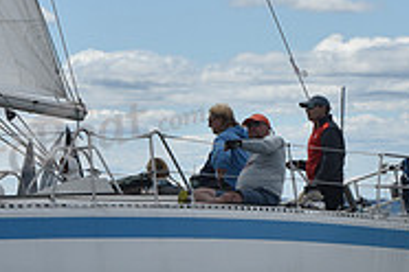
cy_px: 229
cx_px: 321
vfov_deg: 4.6
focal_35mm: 297
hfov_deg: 6.9
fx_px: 3374
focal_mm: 95
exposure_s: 1/800
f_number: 11
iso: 250
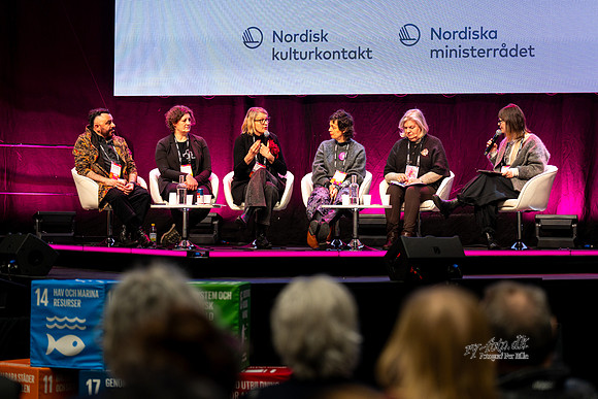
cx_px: 299
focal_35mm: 95
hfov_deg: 21.5
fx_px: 1578
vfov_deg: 14.4
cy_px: 200
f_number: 2.8
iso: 640
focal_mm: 95
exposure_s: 1/200
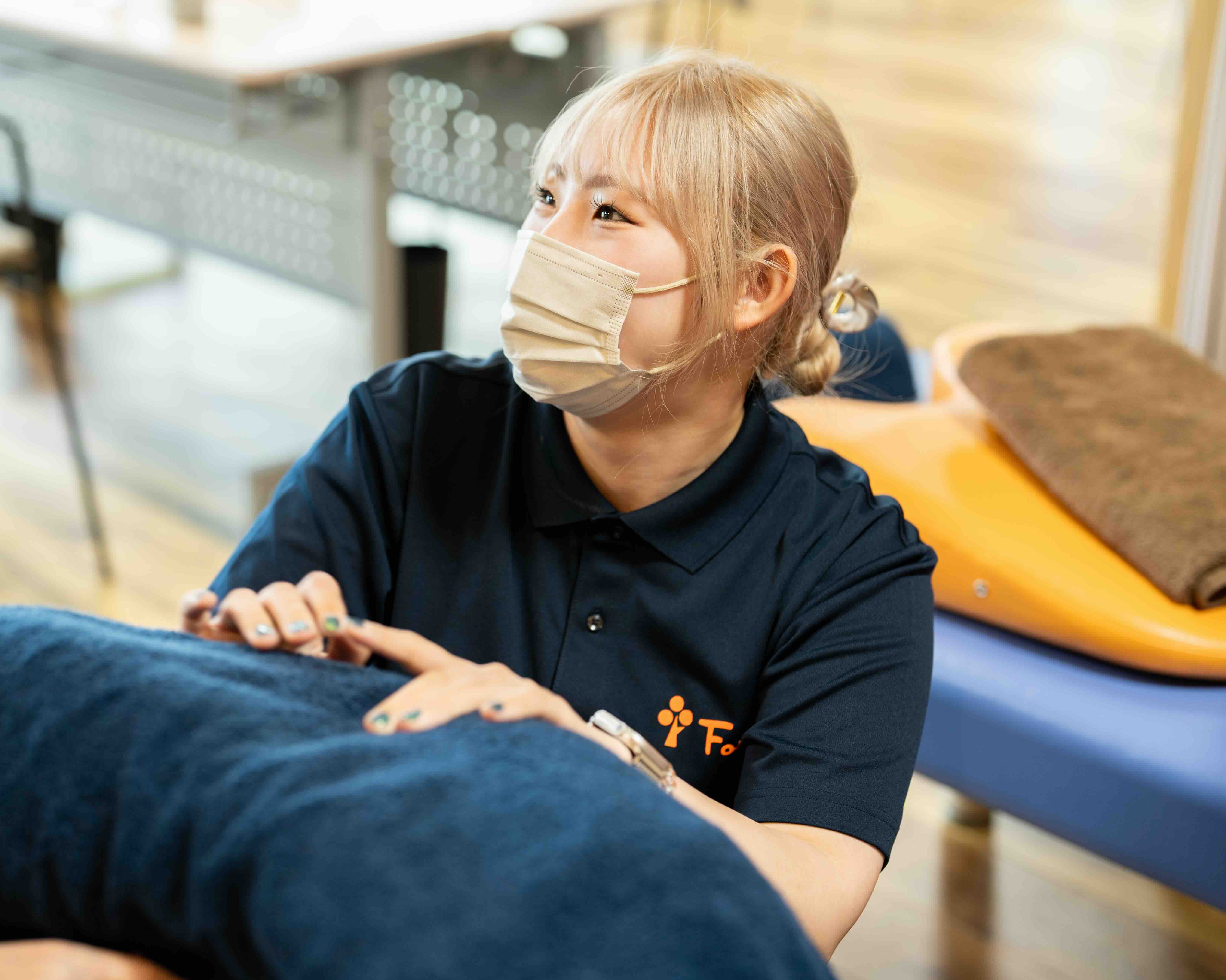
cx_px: 472
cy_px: 477
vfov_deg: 24.6
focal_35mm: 62
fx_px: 2250
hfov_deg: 30.4
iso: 200
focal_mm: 50
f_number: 2
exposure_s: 1/100
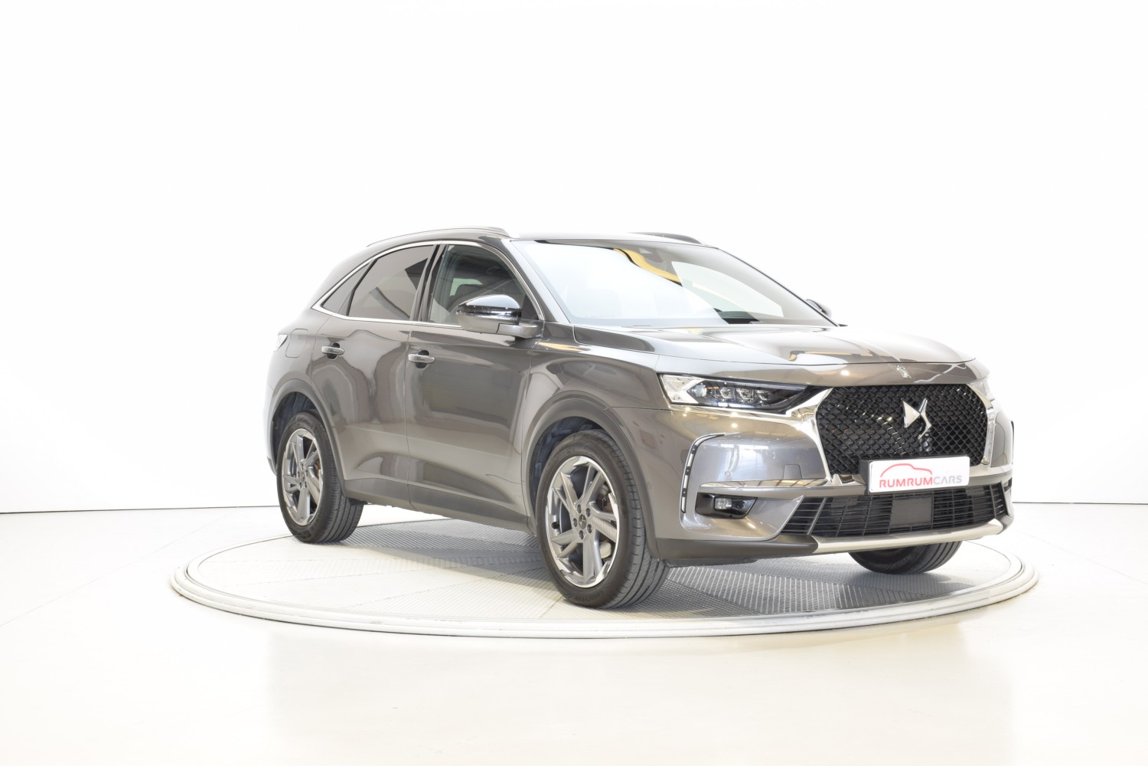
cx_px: 574
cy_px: 383
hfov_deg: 38.9
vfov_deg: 26.5
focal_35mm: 51
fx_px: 1626
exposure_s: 1
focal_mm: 34
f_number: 14
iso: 100
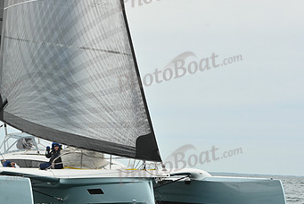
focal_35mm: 119
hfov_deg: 17.1
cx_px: 71
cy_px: 129
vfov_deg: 11.5
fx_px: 1006
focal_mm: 70
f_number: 9
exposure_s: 1/1250
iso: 320
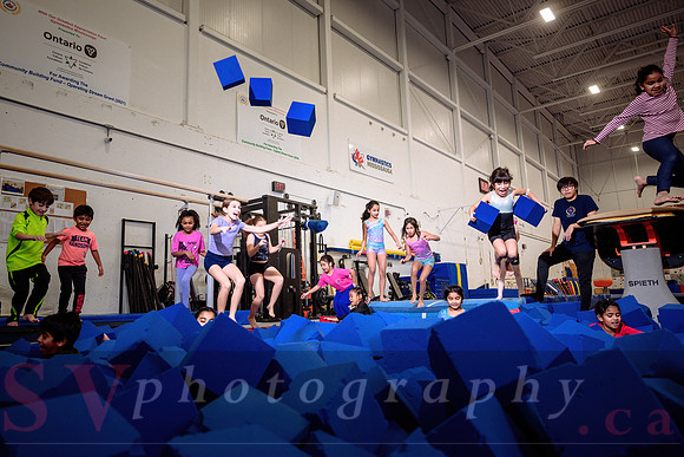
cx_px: 315
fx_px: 492
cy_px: 210
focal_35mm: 26
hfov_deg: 69.5
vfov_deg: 49.7
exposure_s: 1/400
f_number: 3.5
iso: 1600
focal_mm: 24
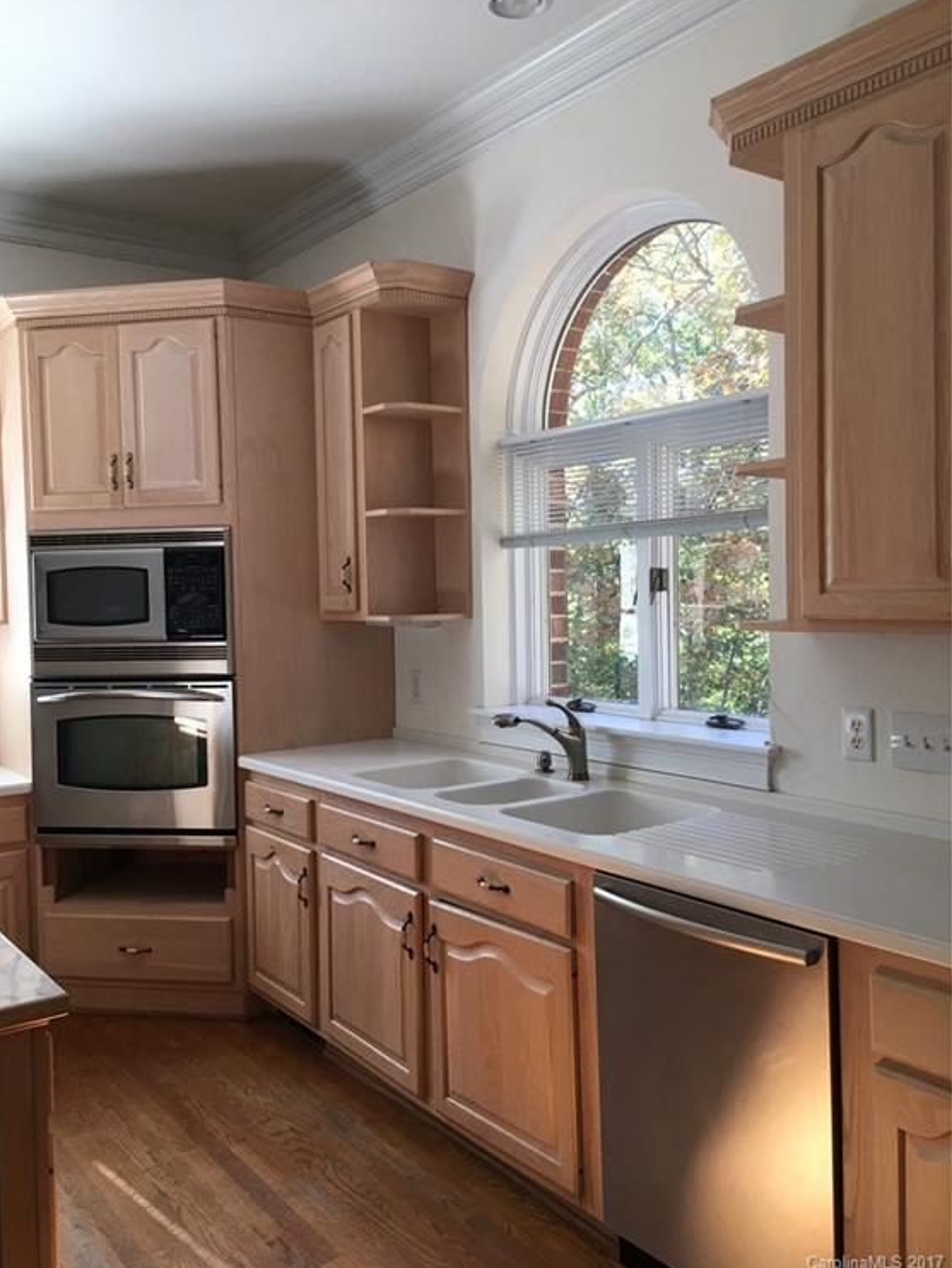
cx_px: 461
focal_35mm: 30
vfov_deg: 59.9
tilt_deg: -0.8
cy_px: 619
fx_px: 1099
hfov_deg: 46.8
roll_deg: +0.3
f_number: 2.2
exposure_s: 1/40
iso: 25
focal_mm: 4.15
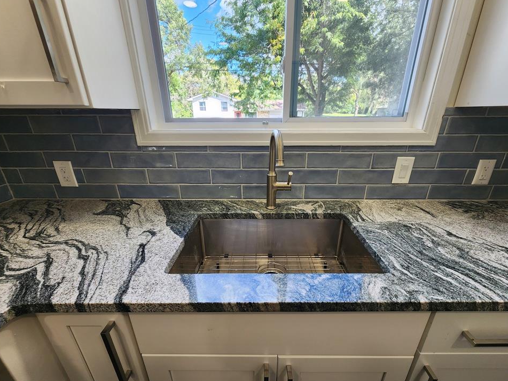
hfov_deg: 102.0
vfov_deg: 85.6
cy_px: 200
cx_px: 266
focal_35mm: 14
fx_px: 205
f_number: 2.2
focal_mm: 2.2
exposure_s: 1/120
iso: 100
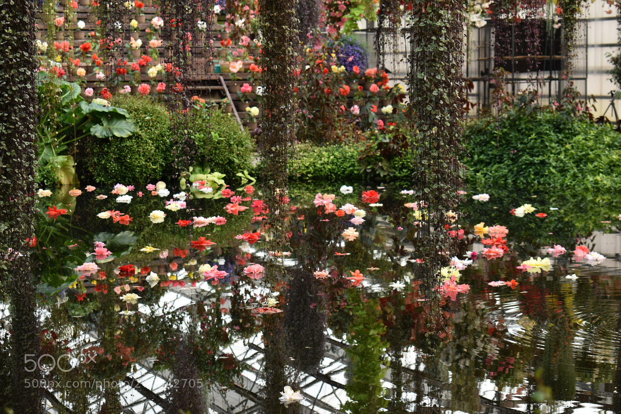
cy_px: 207
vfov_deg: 16.6
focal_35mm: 82
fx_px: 1423
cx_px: 310
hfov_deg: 24.6
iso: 400
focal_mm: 55
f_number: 6.3
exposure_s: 1/125
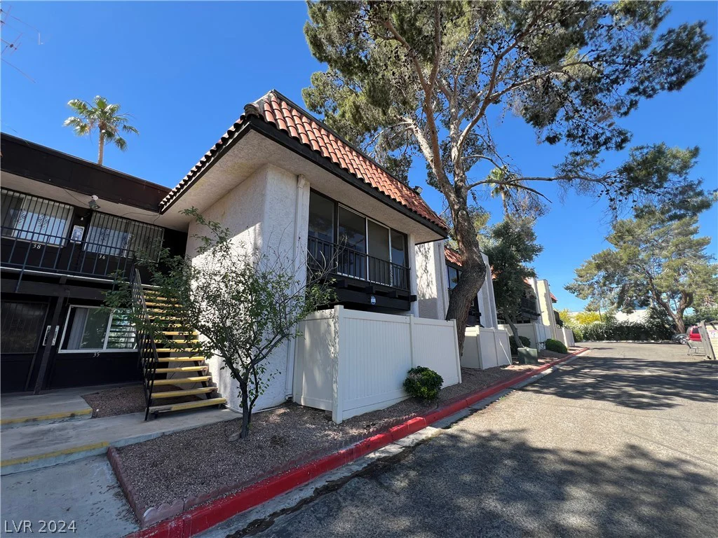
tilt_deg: +14.3
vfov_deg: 89.9
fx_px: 270
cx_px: 359
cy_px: 269
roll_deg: +0.8
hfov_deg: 106.2
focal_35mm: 13
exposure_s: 1/483
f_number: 1.8
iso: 32
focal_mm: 1.57
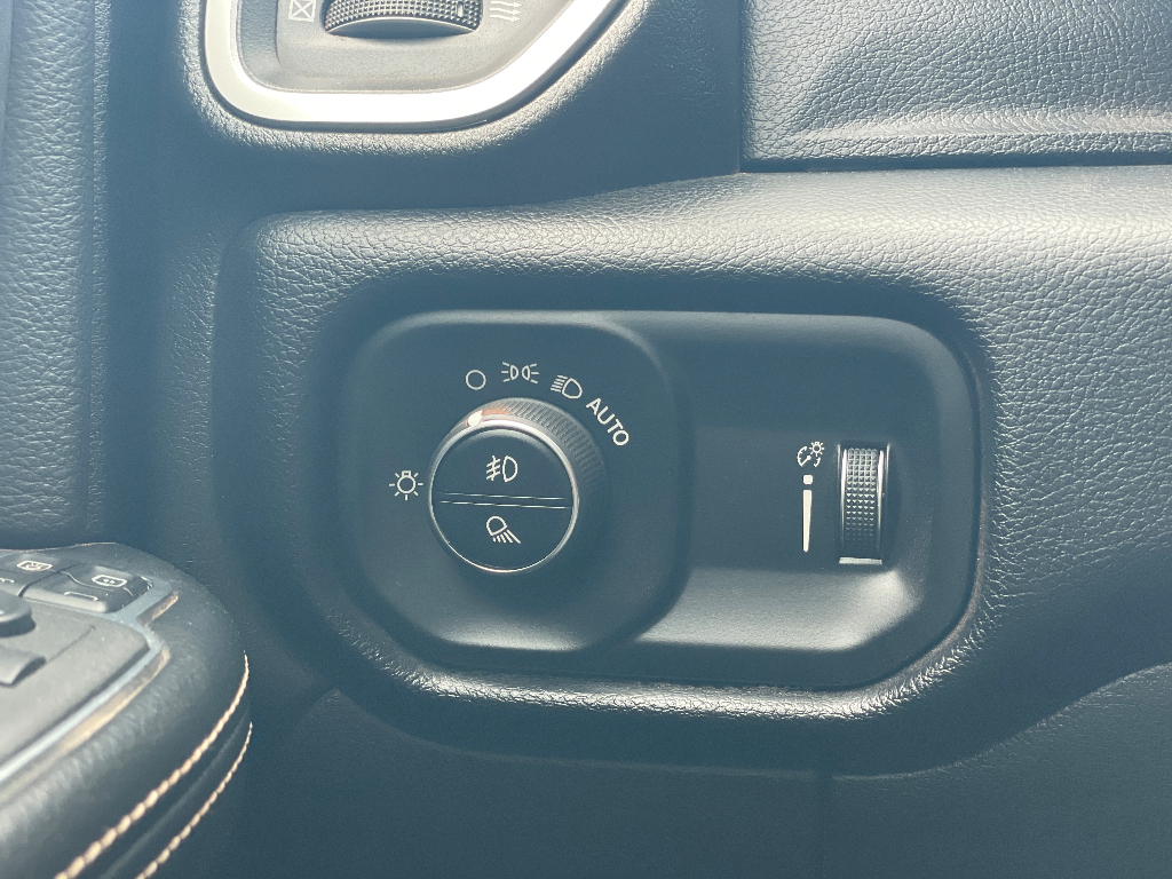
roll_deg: +3.2
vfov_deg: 28.0
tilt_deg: -5.2
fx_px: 1761
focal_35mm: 52
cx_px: 586
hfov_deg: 36.8
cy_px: 440
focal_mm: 6
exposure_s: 1/99
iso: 80
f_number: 2
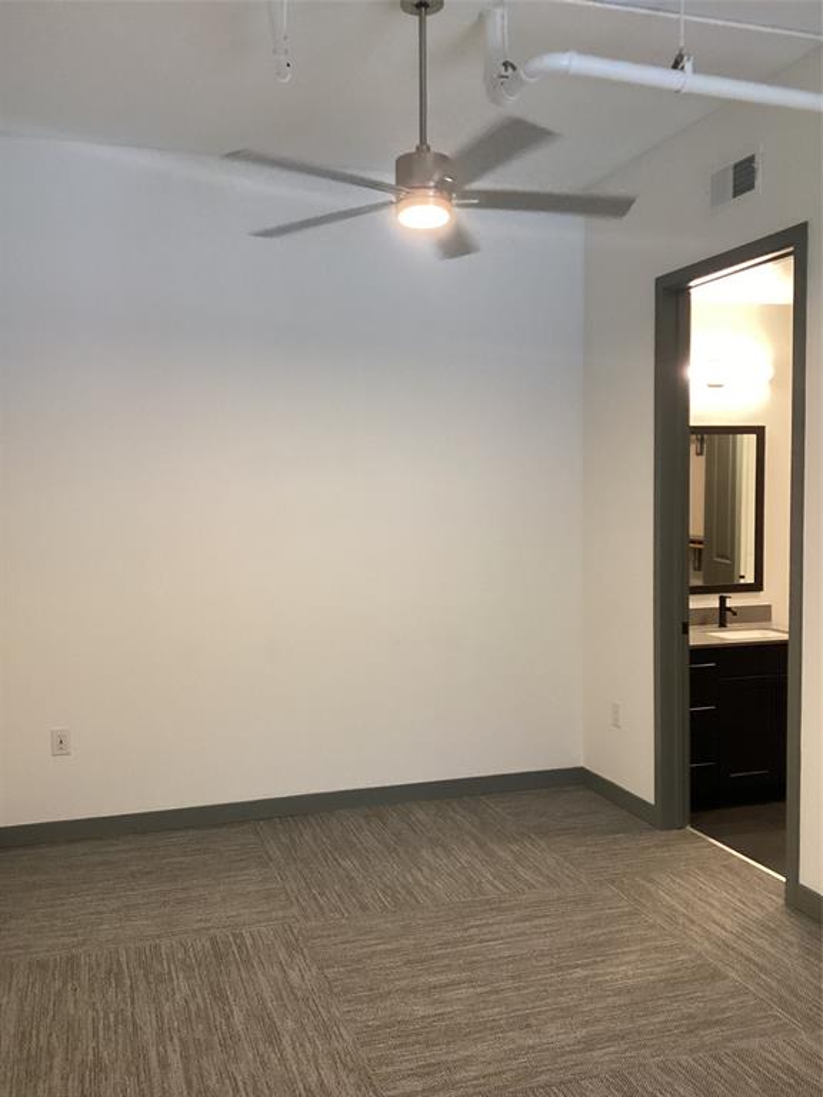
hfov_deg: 45.4
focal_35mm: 31
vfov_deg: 58.4
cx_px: 412
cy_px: 548
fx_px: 983
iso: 320
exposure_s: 1/60
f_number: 2.4
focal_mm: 3.3
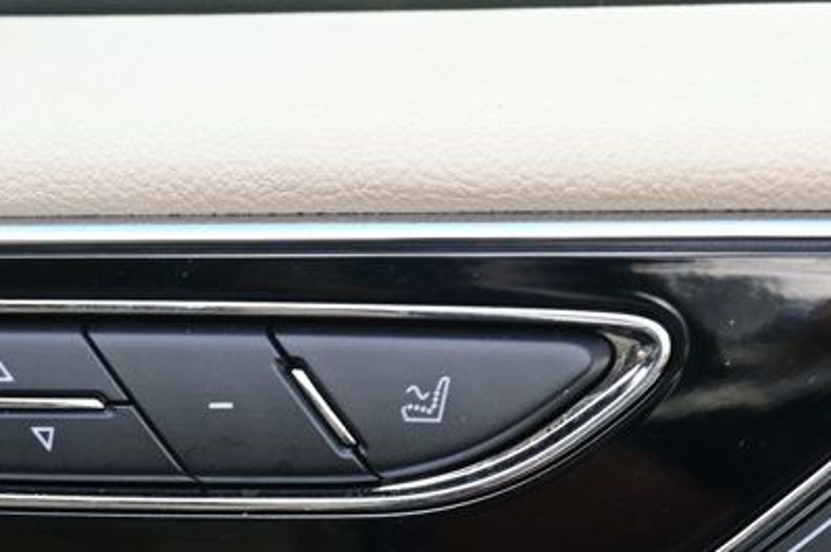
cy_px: 662
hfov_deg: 13.7
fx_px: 3465
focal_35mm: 150
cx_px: 369
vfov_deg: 9.0
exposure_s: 1/60
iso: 110
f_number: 5.6
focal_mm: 39
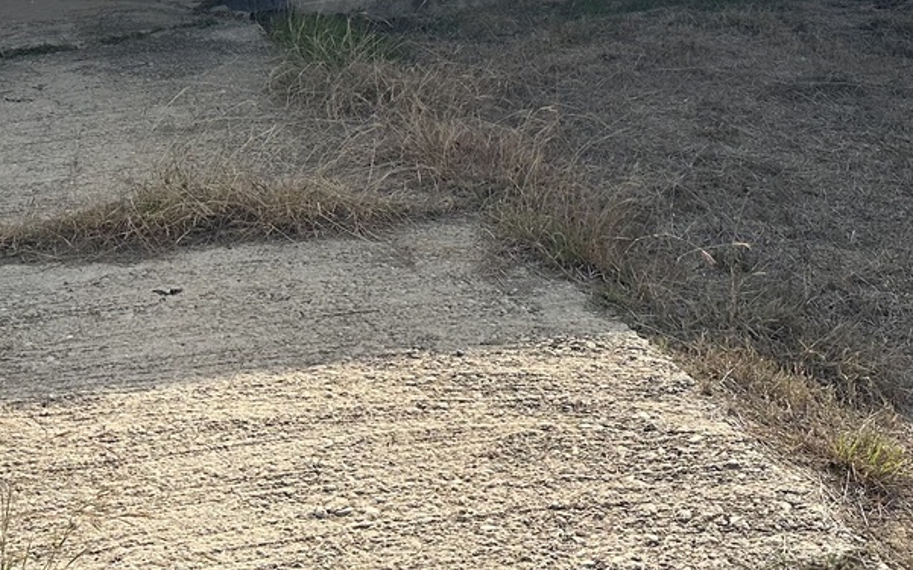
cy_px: -217
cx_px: 325
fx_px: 1517
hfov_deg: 33.3
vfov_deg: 19.3
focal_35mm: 61
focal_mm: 6.86
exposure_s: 1/10753
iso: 80
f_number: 1.78
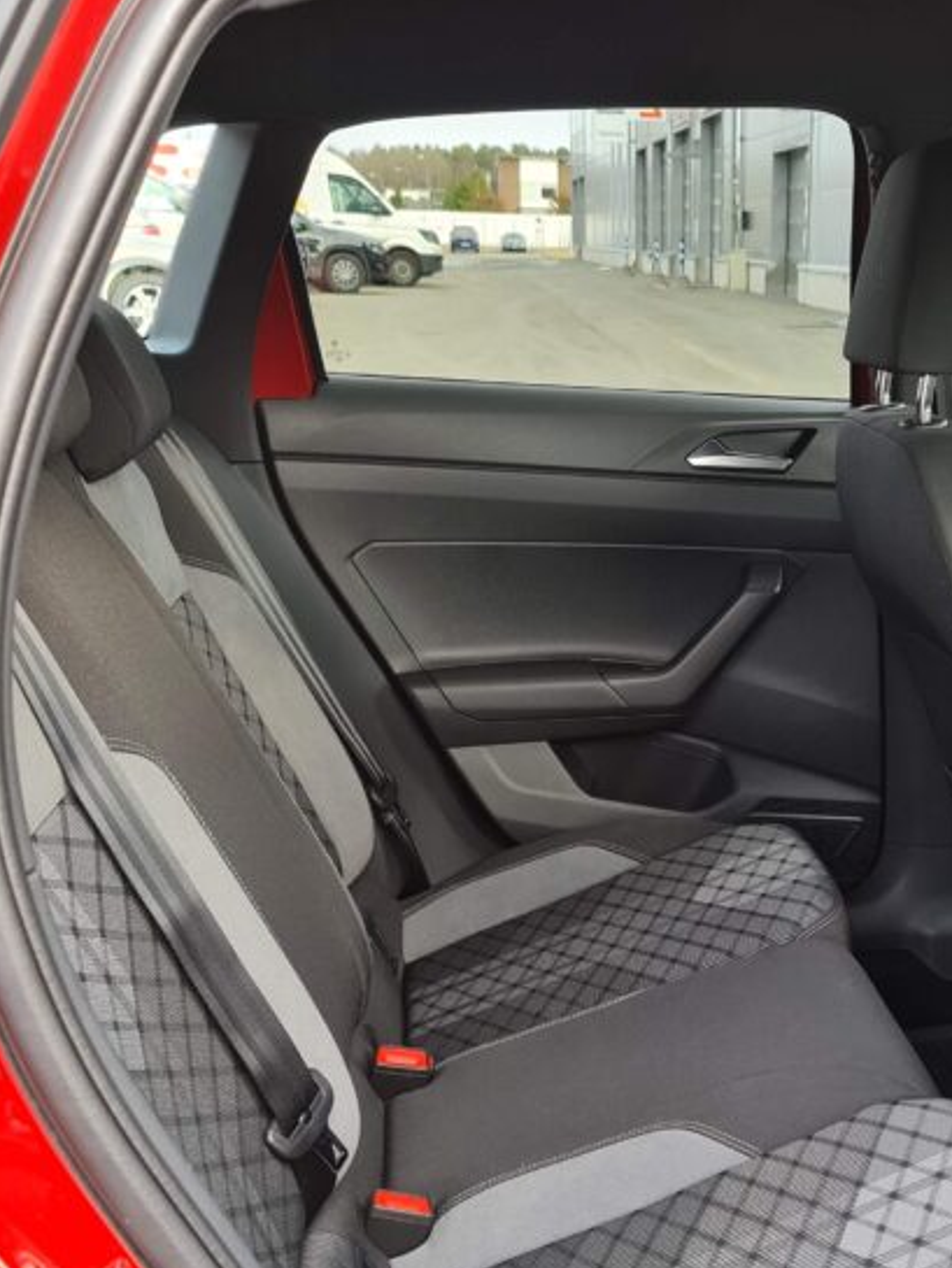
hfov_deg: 30.1
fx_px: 1723
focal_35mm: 47
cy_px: 912
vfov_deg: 39.6
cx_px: 777
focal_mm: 7
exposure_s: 1/120
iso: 50
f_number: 1.8
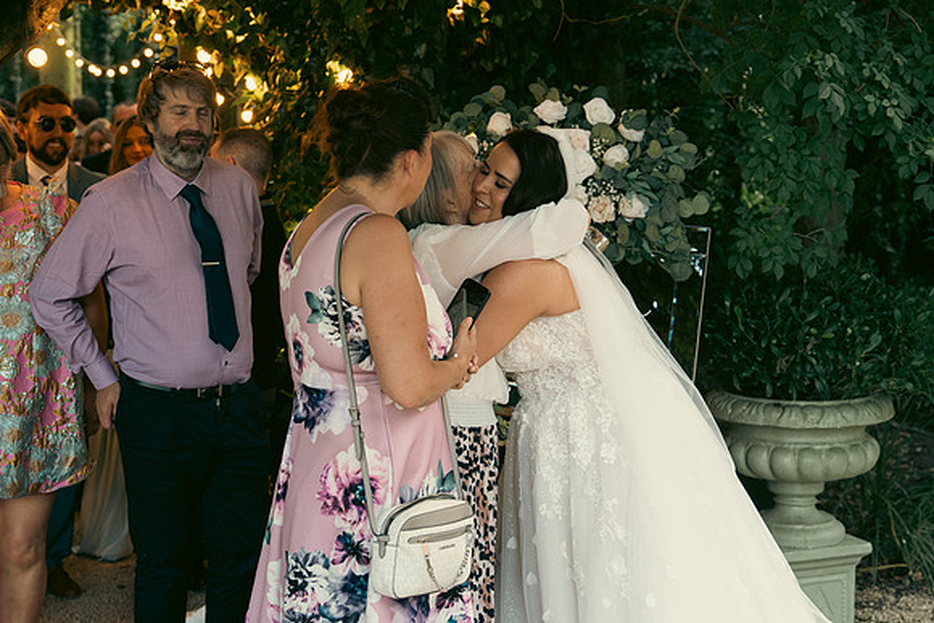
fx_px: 1635
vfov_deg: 21.6
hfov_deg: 31.9
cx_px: 467
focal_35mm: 63
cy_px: 312
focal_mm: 42
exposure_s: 1/200
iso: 500
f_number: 3.5
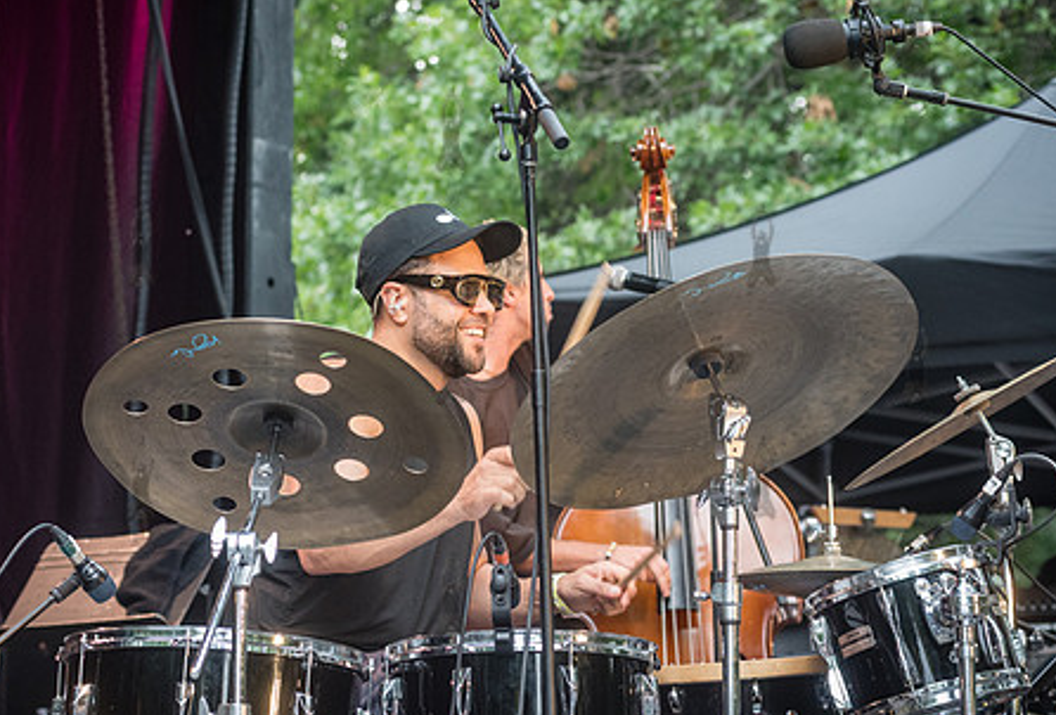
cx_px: 464
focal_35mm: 112
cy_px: 330
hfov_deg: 18.2
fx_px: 3301
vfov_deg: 12.4
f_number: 5
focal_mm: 80
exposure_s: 1/250
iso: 2000
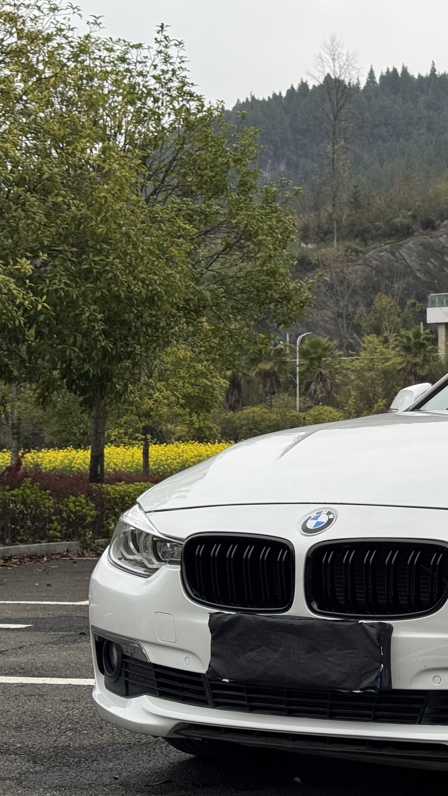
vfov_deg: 26.8
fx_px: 1669
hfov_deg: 14.6
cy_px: 424
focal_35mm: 79
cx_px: 588
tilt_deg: +2.9
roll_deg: +0.1
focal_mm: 6.76
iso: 64
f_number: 1.78
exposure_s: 1/593
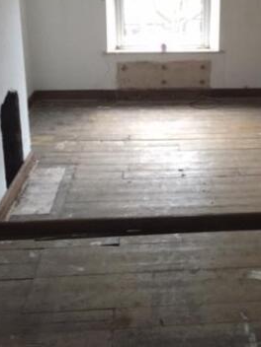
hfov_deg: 29.8
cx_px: 194
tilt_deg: -13.8
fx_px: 483
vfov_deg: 38.7
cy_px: 90
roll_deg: -0.8
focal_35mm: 48
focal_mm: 4.15
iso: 250
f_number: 2.2
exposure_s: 1/17
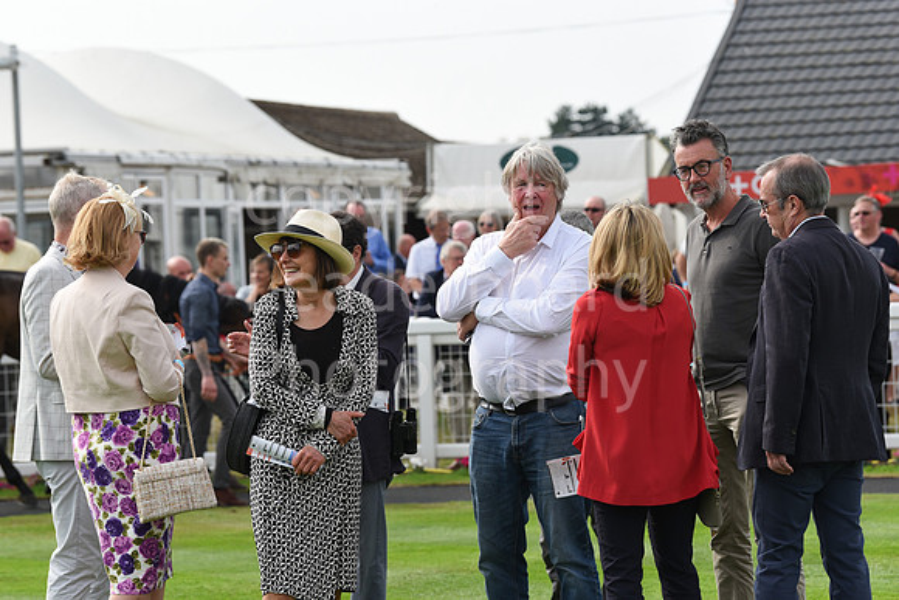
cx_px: 450
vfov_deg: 10.2
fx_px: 3372
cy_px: 300
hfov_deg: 15.2
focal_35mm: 135
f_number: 5.6
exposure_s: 1/2000
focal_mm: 135
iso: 500
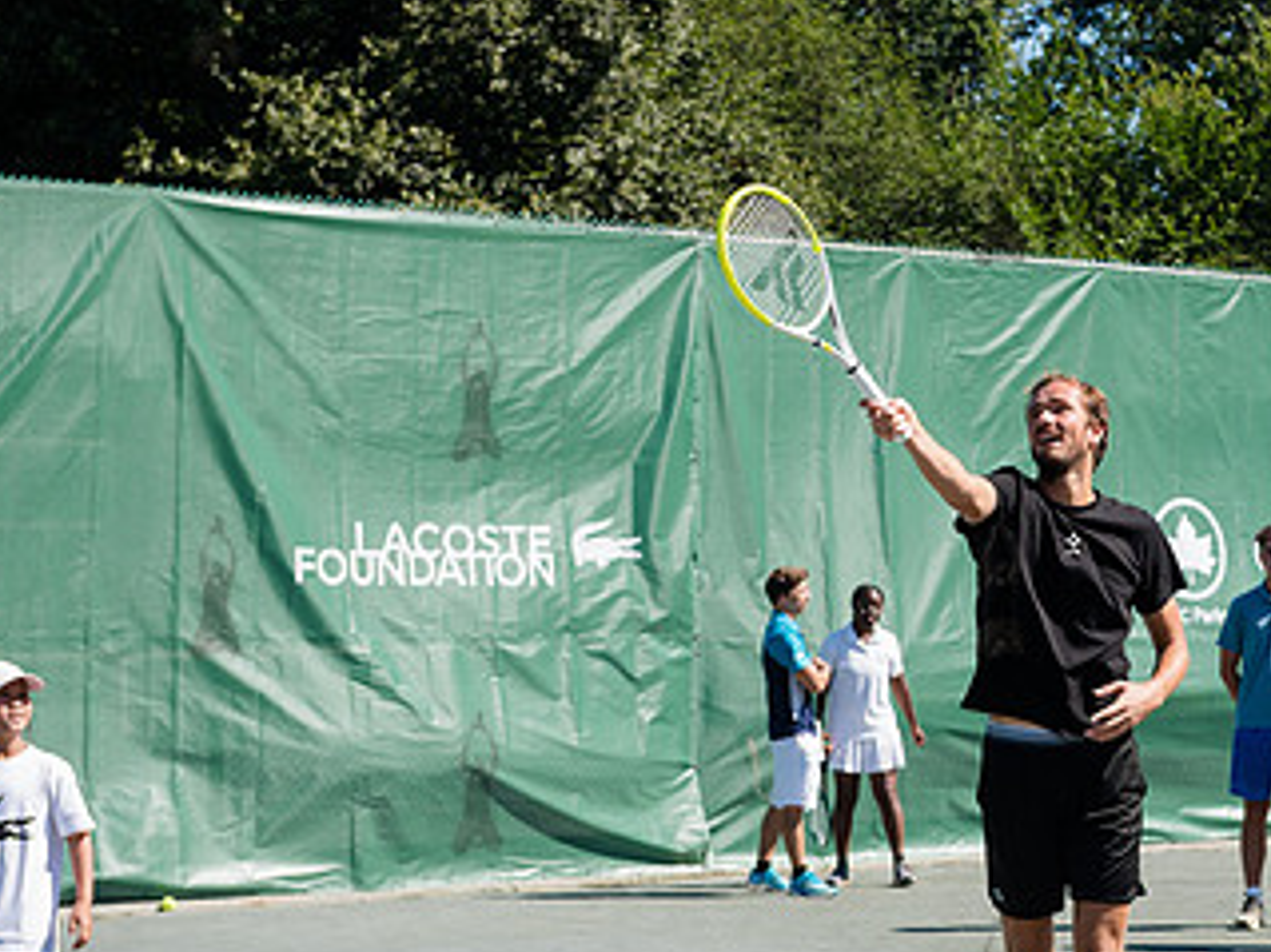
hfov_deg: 18.0
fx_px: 3964
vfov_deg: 13.7
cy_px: 601
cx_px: 1044
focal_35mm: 108
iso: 200
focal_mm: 58
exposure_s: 1/1000
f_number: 4
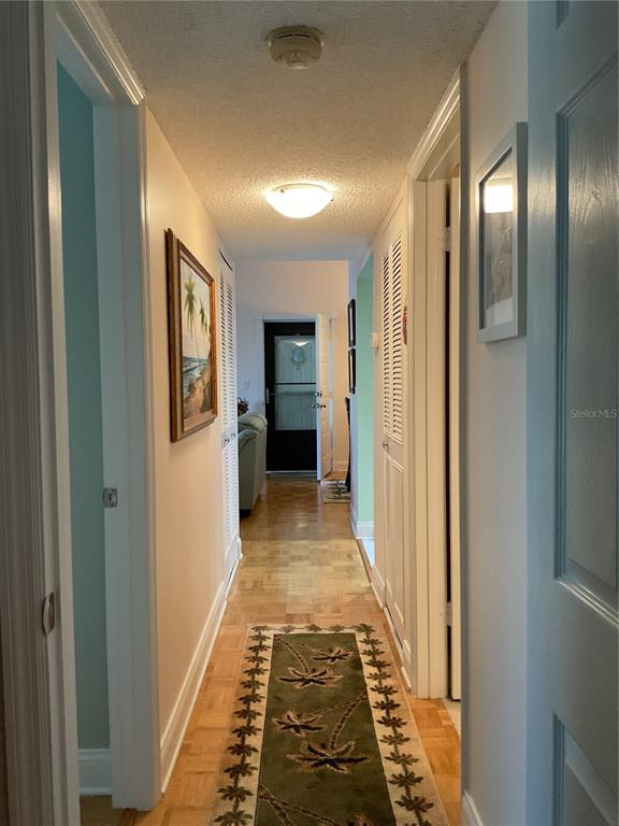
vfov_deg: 61.7
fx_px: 691
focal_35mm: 29
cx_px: 310
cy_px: 413
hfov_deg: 48.2
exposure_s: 1/60
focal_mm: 3
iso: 160
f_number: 1.8
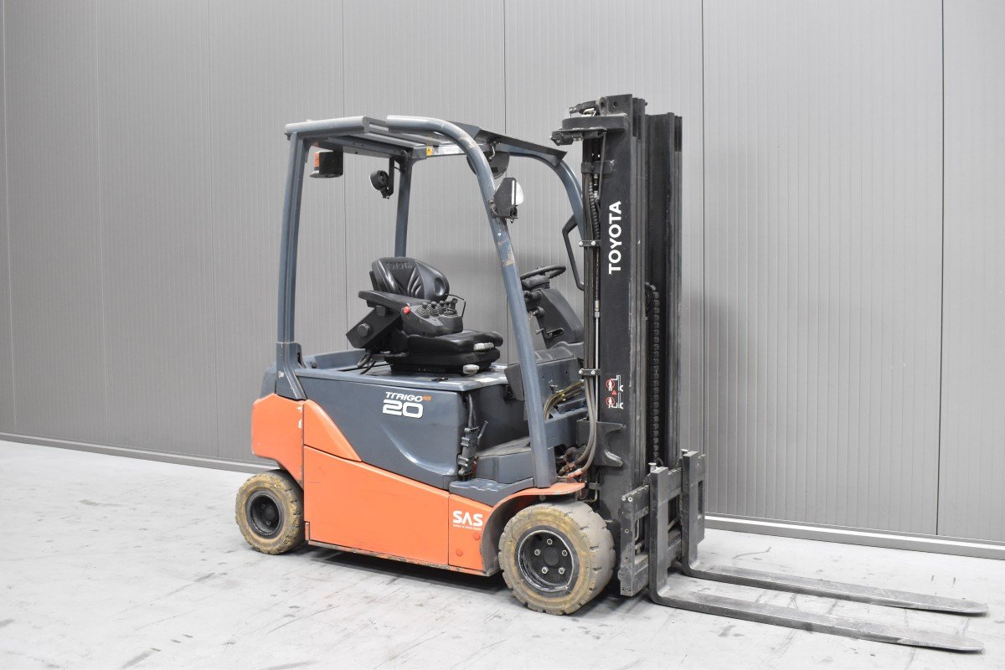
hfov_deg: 57.2
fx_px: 921
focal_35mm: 33
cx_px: 502
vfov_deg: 40.0
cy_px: 335
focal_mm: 22
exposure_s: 1/20
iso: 1600
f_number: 5.6
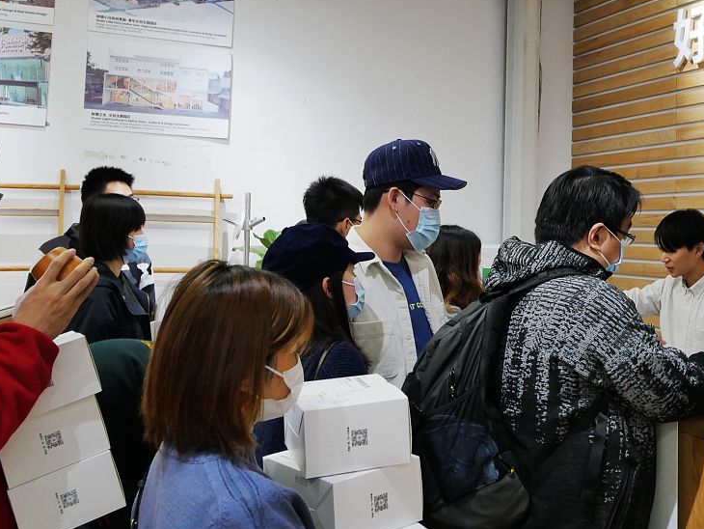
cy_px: 181
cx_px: 488
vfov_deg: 31.3
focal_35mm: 46
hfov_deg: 40.5
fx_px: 936
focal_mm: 14
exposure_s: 1/60
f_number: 5
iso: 800
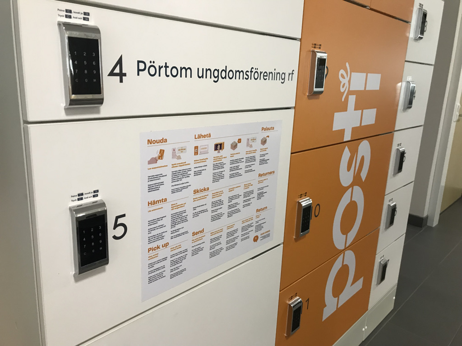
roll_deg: -3.4
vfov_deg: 49.7
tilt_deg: -11.5
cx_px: 231
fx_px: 374
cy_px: 173
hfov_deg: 63.4
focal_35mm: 28
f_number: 1.8
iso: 50
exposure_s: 1/17
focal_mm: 3.99
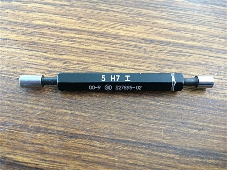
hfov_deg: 60.0
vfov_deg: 46.8
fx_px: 197
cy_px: 85
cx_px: 114
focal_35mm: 30
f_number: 2.2
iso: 200
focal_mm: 4.12
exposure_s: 1/30
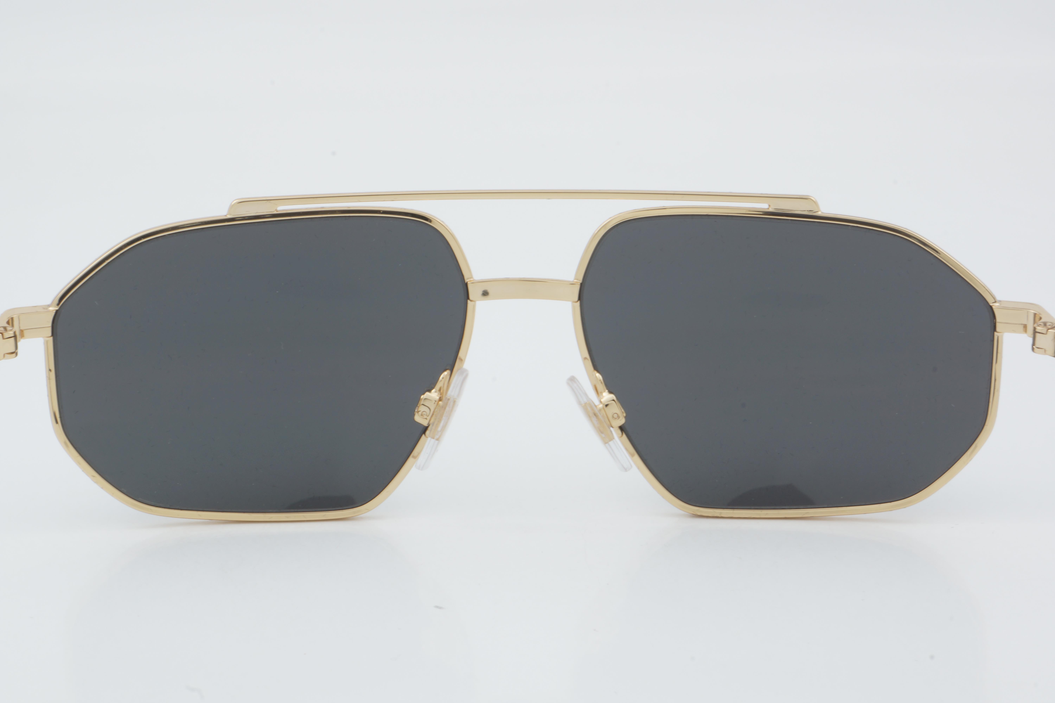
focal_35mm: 75
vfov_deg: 18.2
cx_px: 528
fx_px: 2198
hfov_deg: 27.0
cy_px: 352
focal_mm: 50
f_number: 32
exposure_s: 1/3
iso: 100
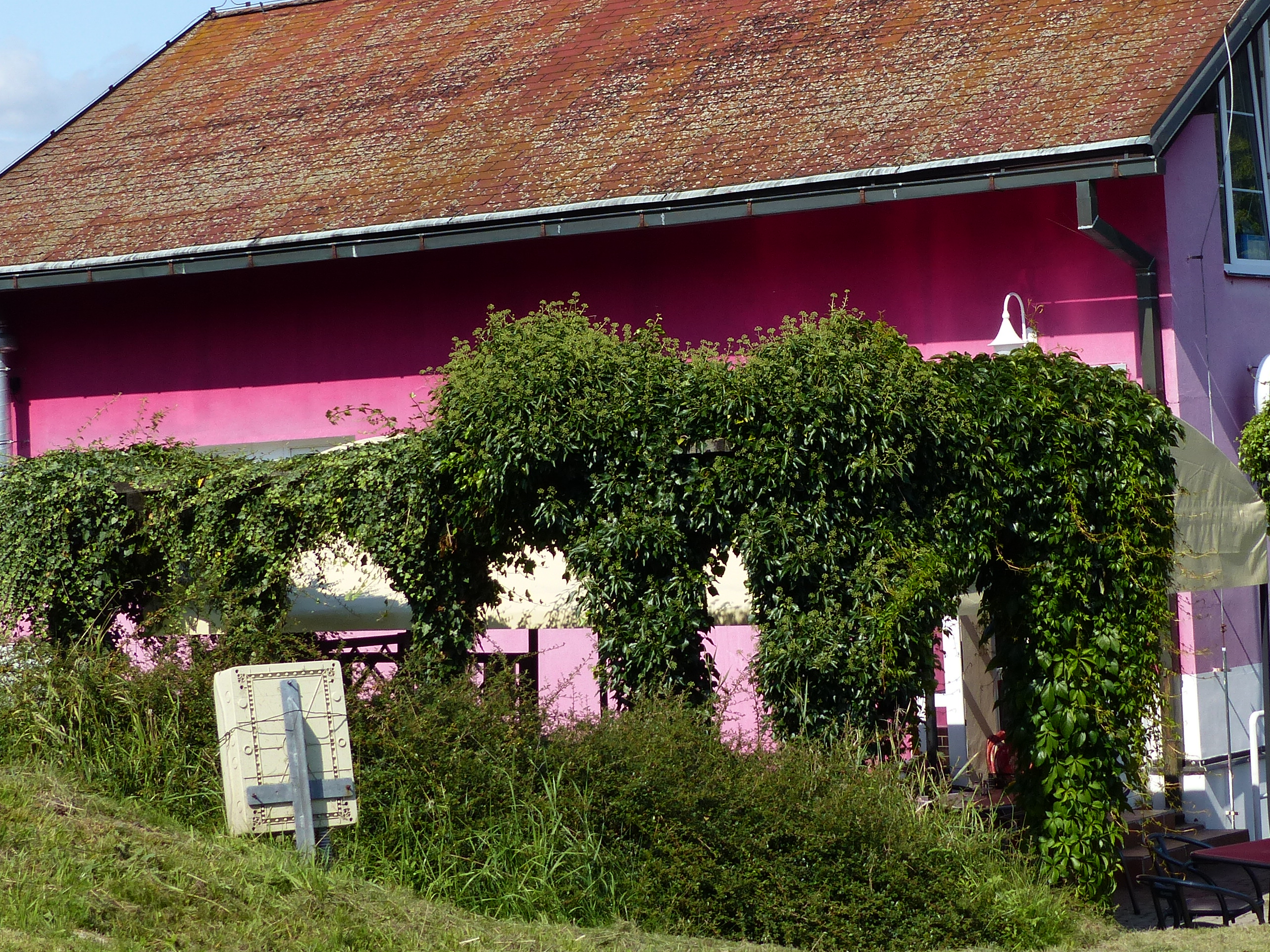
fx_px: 3375
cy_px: 220
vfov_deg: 16.0
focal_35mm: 92
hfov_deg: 21.3
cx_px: 808
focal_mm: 10.5
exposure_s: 1/1000
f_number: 4
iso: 100
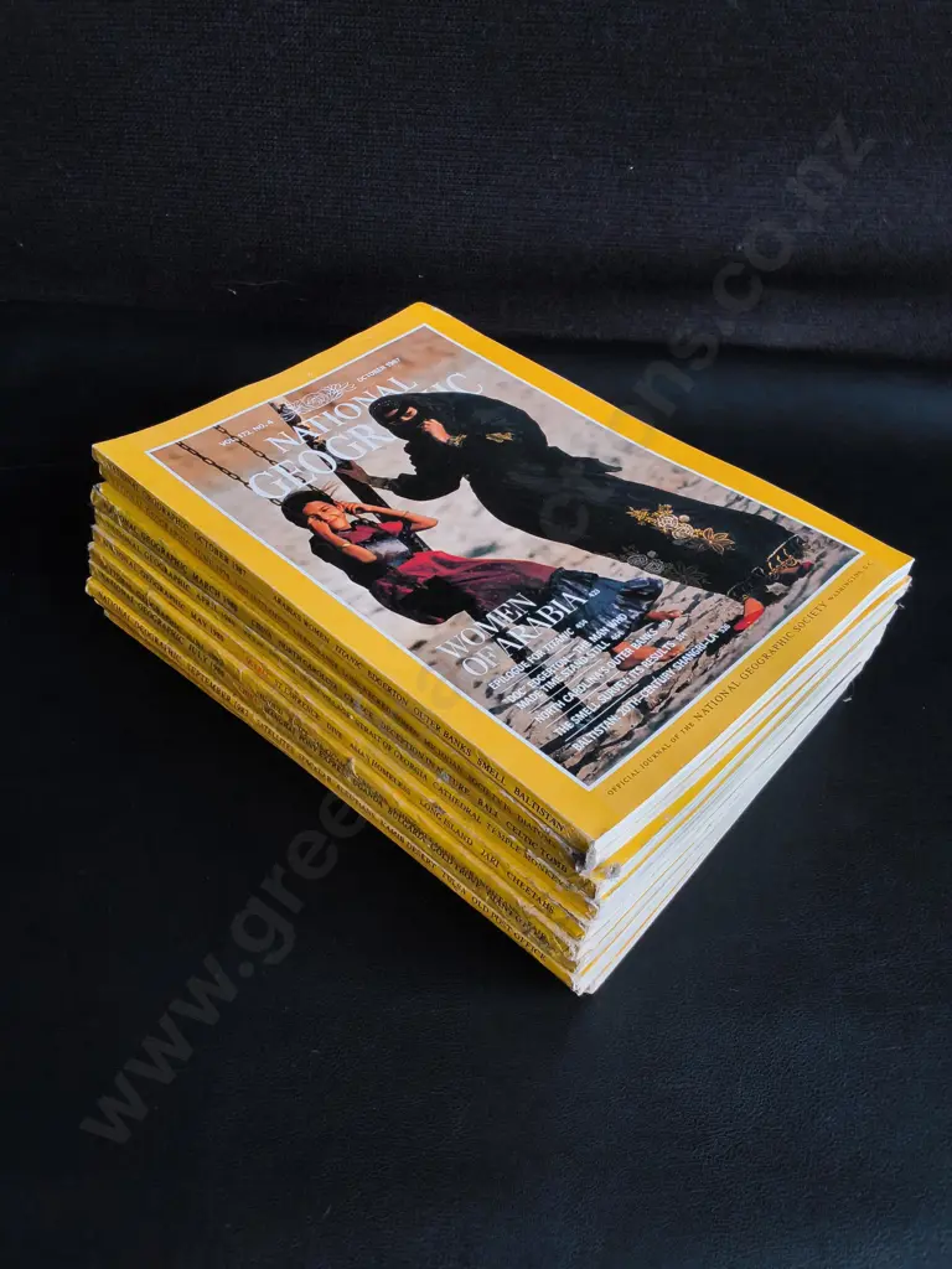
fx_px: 990
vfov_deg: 65.3
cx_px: 476
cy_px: 634
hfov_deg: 51.4
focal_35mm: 27
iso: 125
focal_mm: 2.87
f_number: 2
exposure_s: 1/120
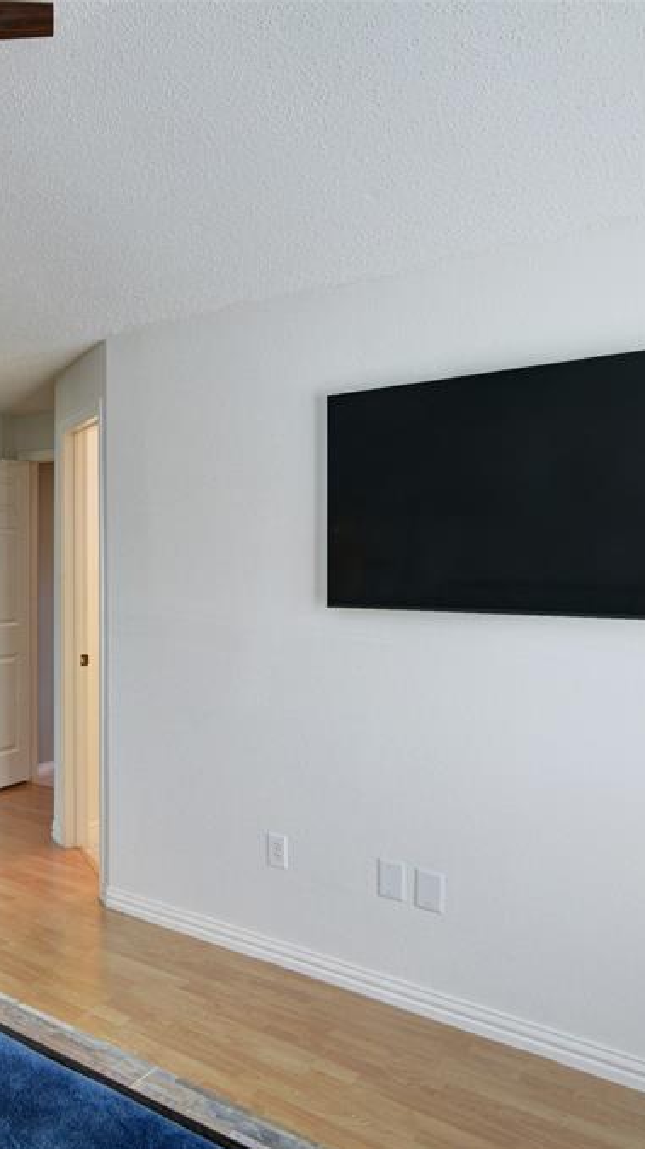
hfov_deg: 39.9
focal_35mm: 27
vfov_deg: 69.1
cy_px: 577
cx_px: 94
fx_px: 834
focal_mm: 11.5
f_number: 8
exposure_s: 1/5
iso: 400
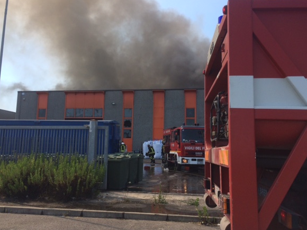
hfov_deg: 56.8
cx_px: 149
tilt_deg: +8.9
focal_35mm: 32
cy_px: 108
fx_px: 284
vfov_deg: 44.1
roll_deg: -0.7
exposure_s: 1/1172
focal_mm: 4.15
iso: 32
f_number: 2.2
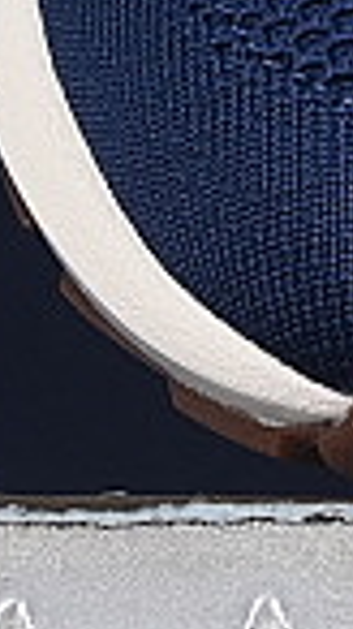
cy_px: -474
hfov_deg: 2.1
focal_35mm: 582
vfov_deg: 3.7
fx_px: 9696
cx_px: 1158
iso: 160
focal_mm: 50
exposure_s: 1/60
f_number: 6.3
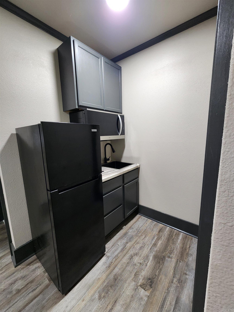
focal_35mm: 13
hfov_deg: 89.9
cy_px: 156
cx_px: 117
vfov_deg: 106.2
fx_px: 117
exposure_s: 1/60
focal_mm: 2.2
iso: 400
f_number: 2.2
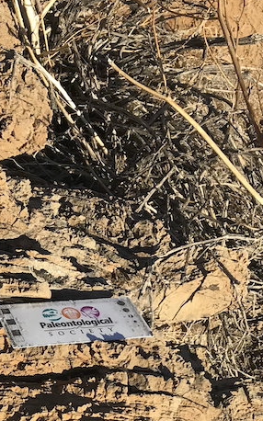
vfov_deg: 24.5
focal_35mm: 83
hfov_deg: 15.1
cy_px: 348
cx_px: -58
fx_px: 952
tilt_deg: -29.5
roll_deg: -24.6
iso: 20
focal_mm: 3.99
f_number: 1.8
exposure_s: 1/1773
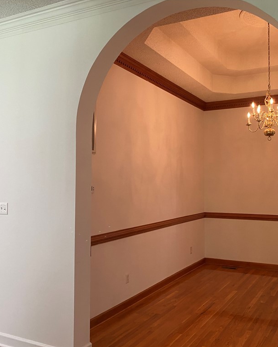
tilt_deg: +0.3
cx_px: 179
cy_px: 173
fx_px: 350
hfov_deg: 42.9
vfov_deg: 52.8
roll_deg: -1.1
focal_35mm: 34
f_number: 1.8
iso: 100
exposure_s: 1/60
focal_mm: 4.25
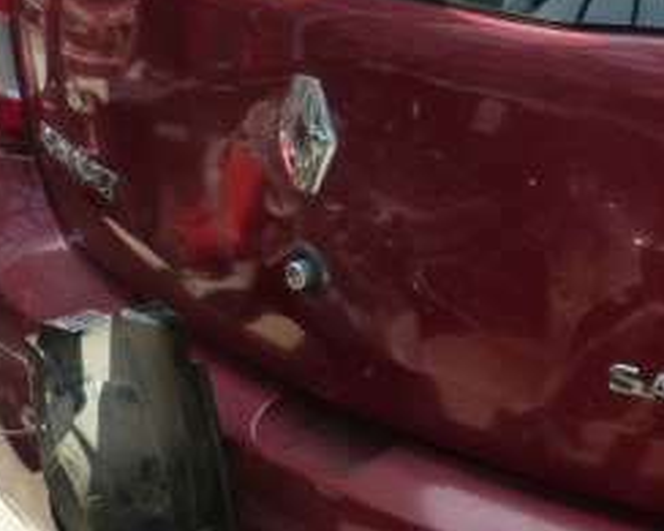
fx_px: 1572
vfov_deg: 19.2
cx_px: 958
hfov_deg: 20.8
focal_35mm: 80
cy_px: 261
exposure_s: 1/200
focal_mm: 4.5
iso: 125
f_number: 4
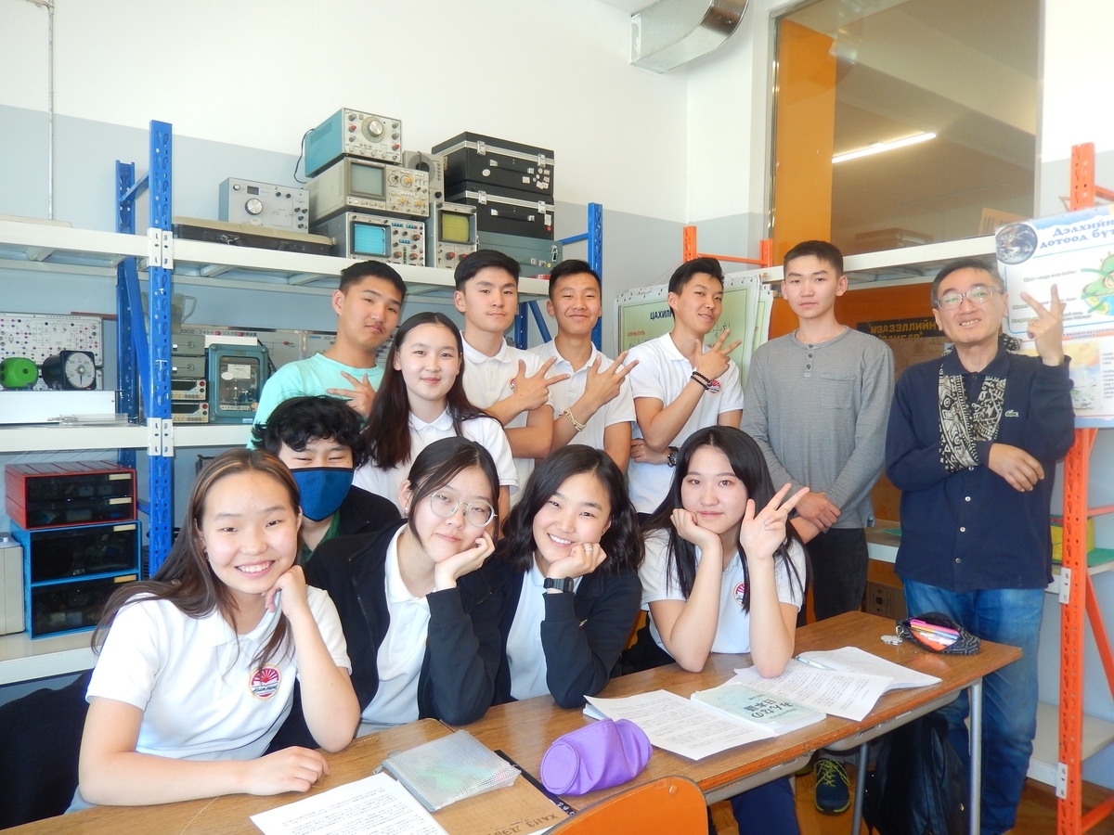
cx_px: 557
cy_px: 418
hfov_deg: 69.4
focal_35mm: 25
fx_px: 805
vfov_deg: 54.9
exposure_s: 1/30
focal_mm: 4.5
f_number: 3.4
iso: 140
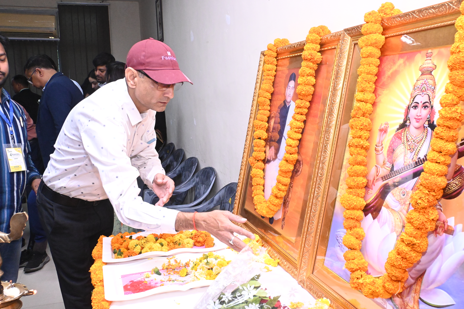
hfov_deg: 57.2
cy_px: 154
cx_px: 232
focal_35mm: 33
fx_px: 425
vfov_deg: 40.0
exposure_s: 1/125
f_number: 10
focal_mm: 22
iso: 5000
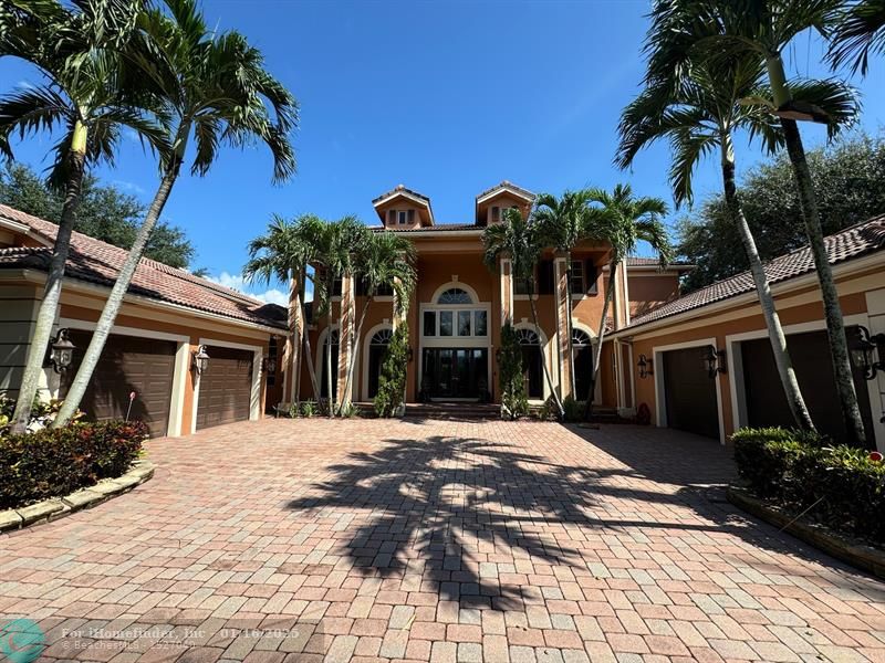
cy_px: 332
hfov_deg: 102.1
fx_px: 358
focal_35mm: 14
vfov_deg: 85.7
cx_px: 442
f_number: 2.2
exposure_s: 1/968
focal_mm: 2.22
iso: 40
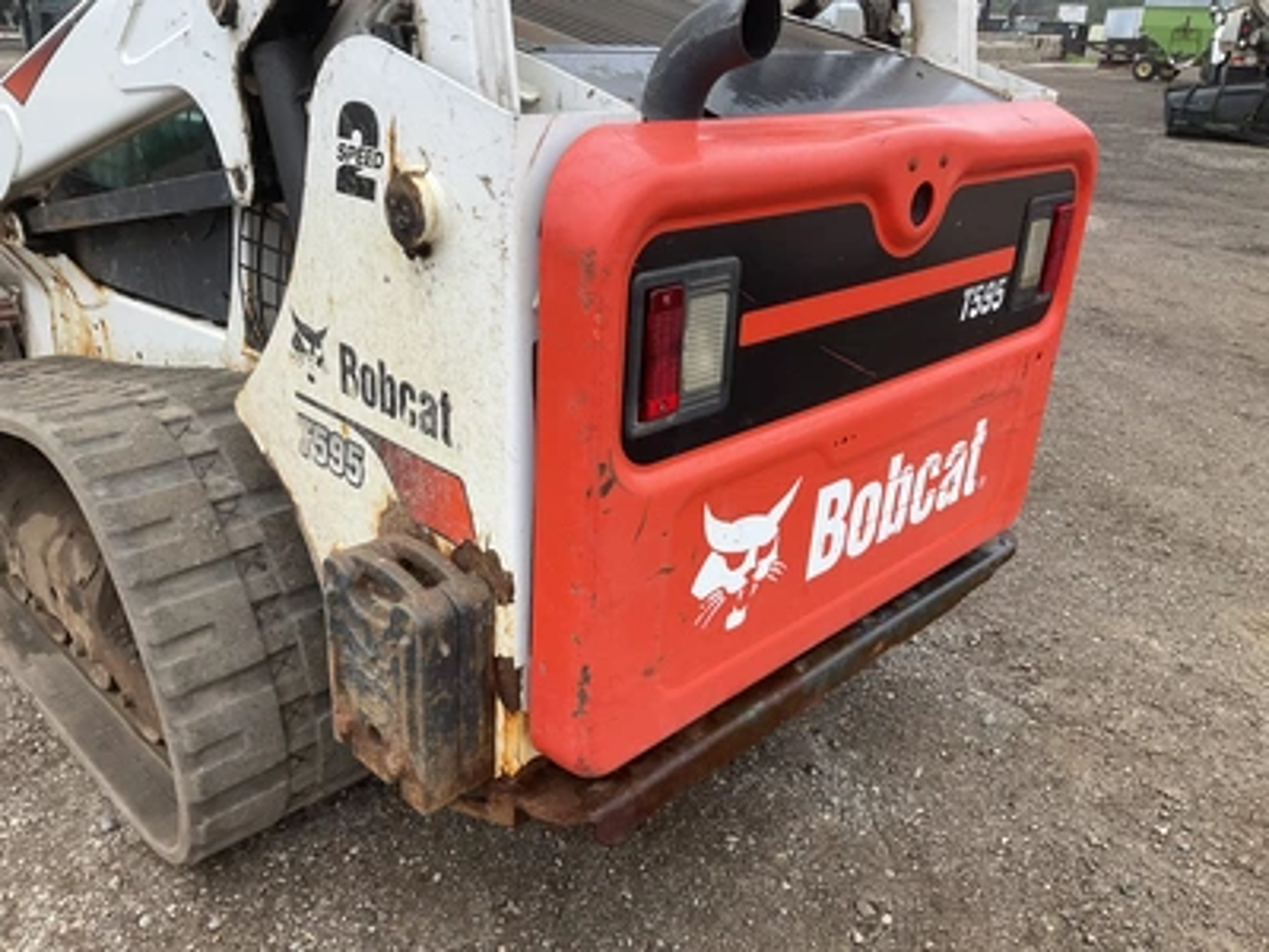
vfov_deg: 48.2
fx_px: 1063
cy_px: 476
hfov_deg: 61.7
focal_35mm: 29
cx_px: 634
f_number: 1.8
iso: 20
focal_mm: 3
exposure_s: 1/159
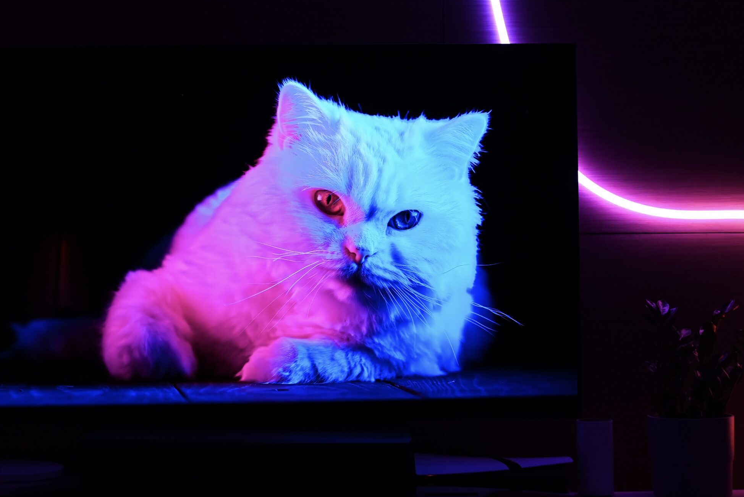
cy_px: 231
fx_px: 951
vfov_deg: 29.3
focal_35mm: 46
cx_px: 486
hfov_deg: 42.3
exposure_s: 1/160
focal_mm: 35
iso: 800
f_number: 4
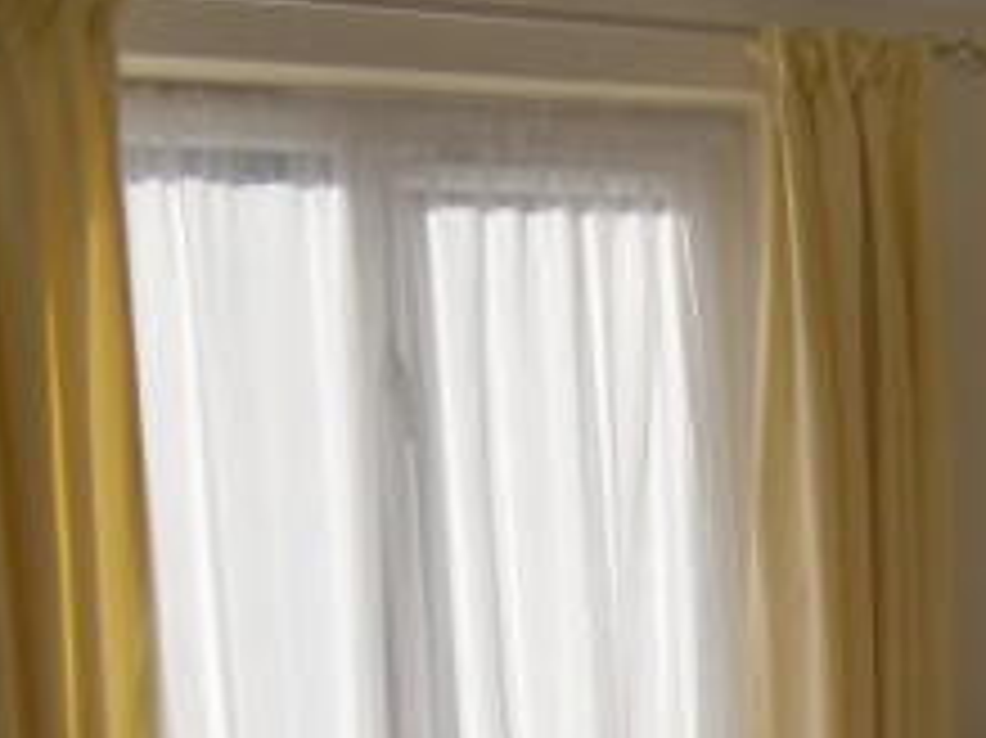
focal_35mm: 96
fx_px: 2733
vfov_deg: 14.8
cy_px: 938
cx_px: 1083
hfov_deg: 19.6
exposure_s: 1/800
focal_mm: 6.3
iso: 64
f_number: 2.8
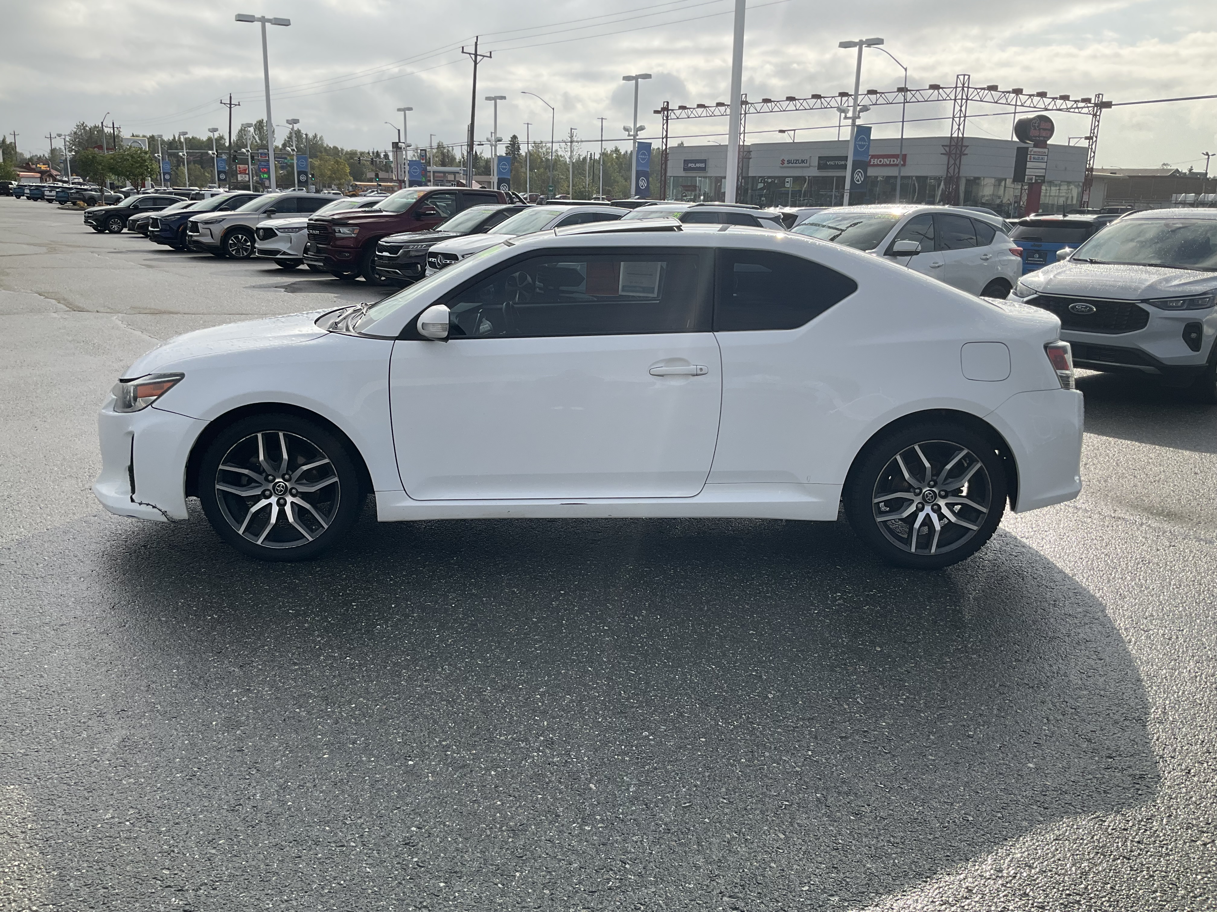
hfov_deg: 61.7
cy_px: 456
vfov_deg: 48.2
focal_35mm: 29
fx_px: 1020
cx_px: 608
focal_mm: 3
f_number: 1.8
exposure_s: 1/2320
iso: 25
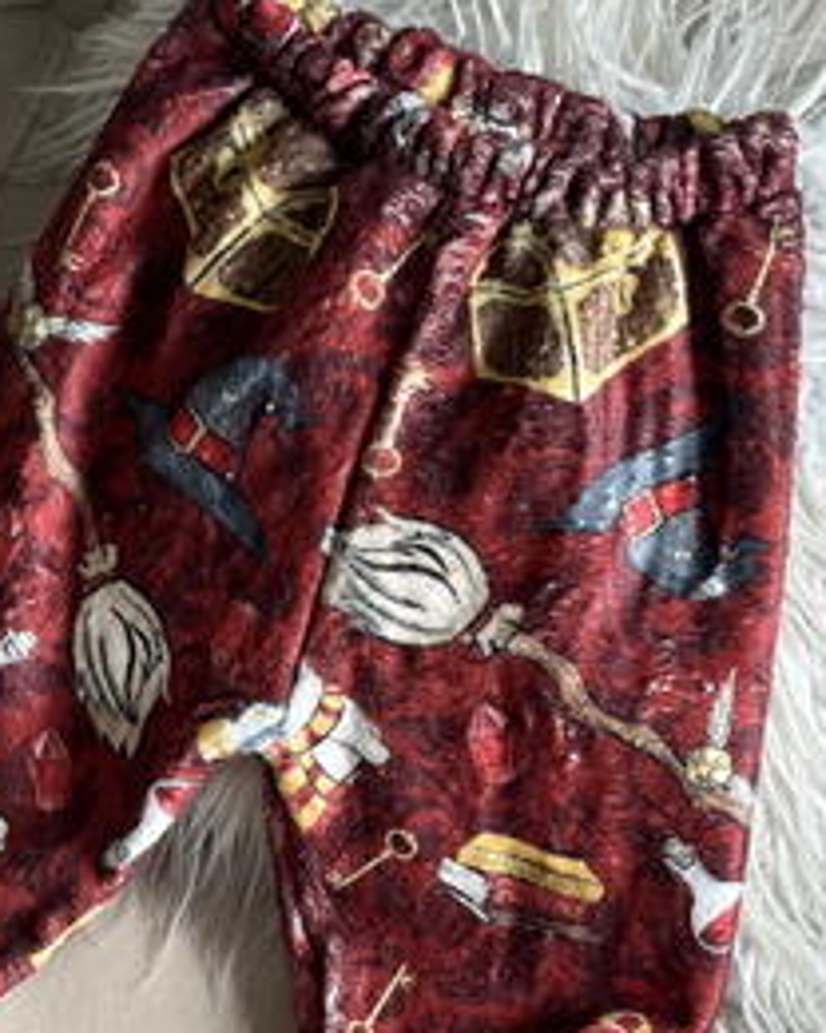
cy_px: 832
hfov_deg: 29.0
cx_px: 294
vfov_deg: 34.8
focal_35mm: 52
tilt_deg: -59.5
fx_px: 1589
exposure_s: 1/122
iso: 80
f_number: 1.6
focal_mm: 5.1
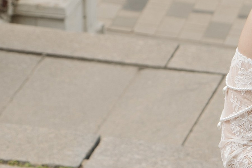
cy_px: -104
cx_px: 94
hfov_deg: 6.3
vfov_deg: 4.1
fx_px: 2302
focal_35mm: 329
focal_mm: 70
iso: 100
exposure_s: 1/200
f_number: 8
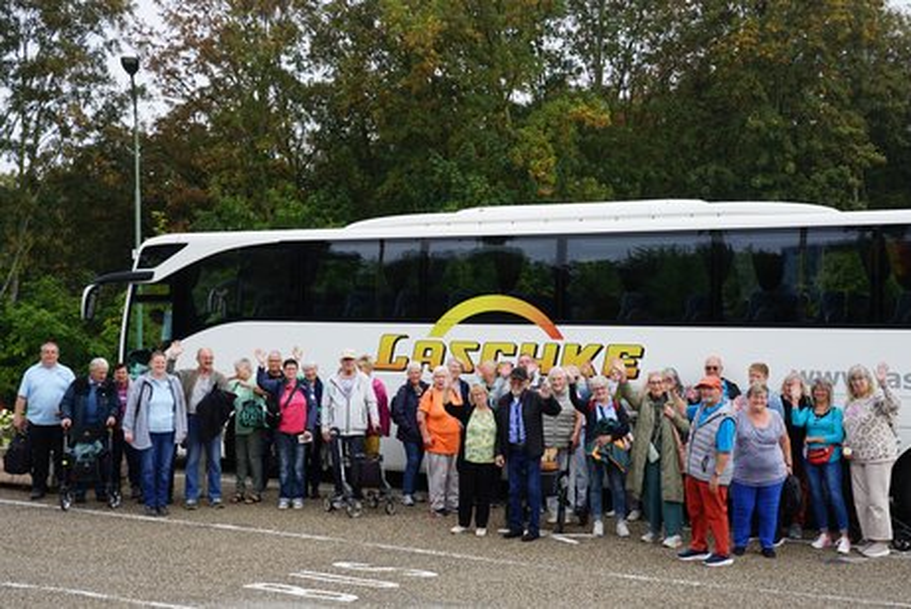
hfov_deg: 53.1
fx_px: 912
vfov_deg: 36.9
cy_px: 304
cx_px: 456
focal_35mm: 36
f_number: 8
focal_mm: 36
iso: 100
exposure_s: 1/80
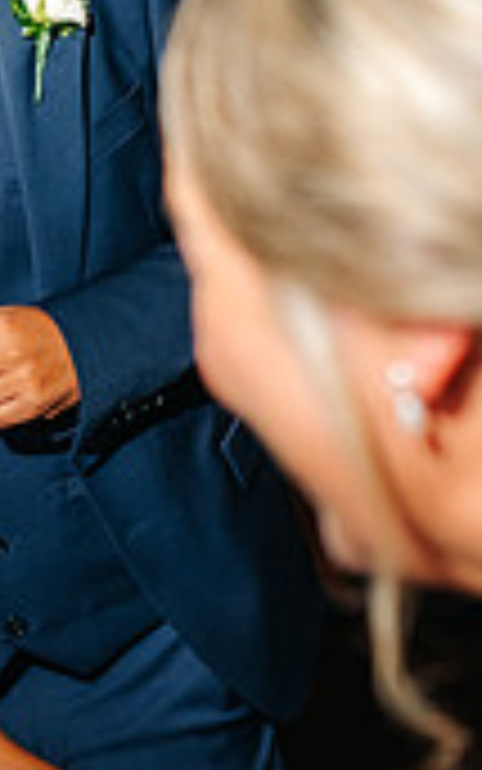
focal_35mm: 121
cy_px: 200
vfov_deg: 17.2
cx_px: -212
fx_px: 2541
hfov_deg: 10.5
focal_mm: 35
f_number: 2
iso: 400
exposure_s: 1/200
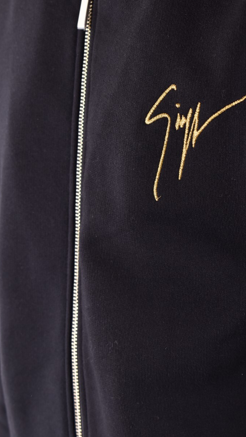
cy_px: 215
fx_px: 1121
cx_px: 154
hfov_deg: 12.5
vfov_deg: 22.1
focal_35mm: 97
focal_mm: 55
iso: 320
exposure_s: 1/160
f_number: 16
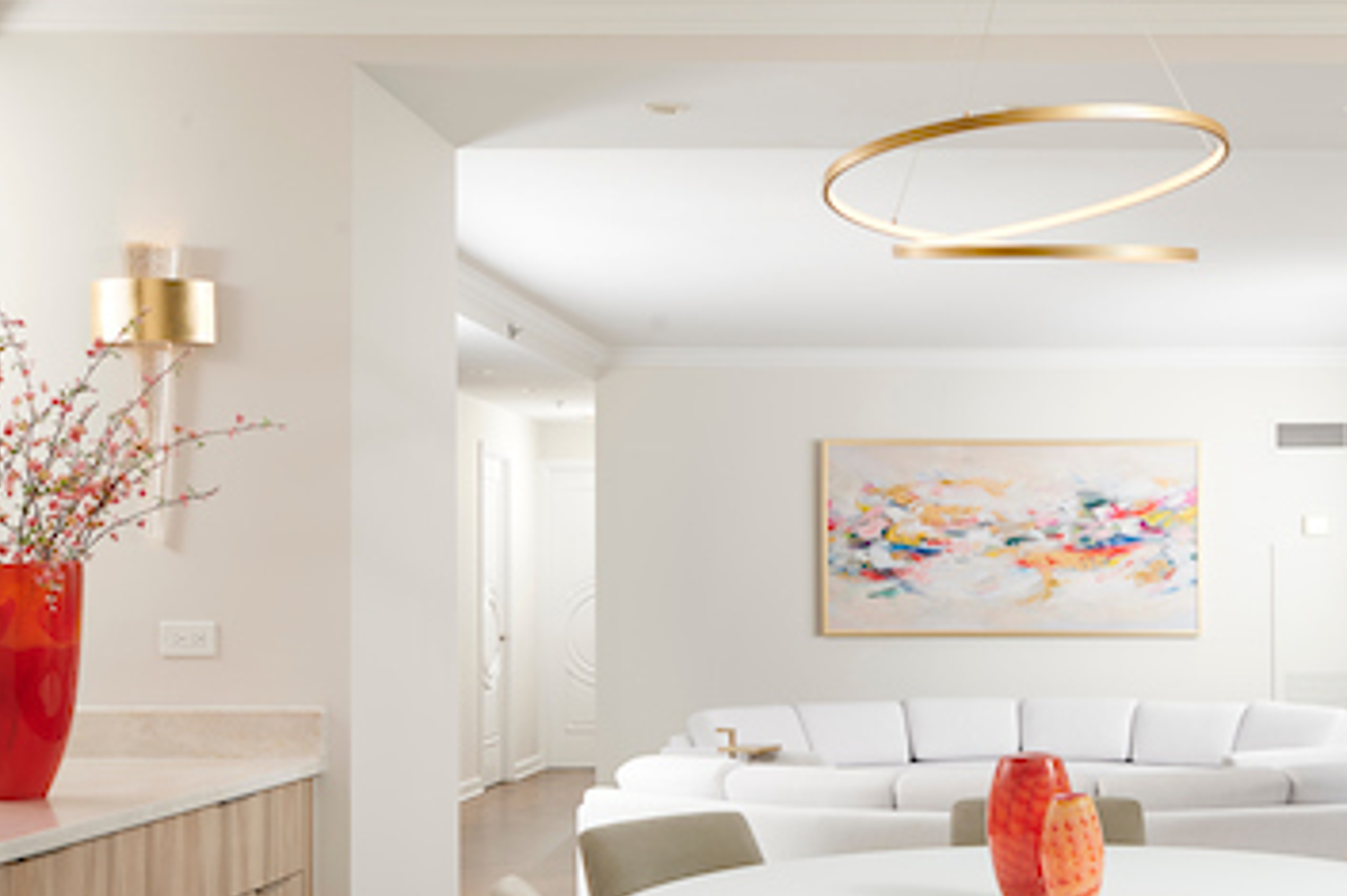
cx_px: 1053
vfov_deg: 26.3
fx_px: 1907
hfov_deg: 37.7
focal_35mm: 51
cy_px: 587
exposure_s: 1/200
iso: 200
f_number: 11
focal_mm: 30
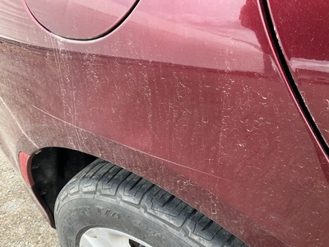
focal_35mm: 29
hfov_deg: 61.7
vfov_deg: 48.2
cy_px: 124
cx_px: 164
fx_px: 276
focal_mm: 3
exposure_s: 1/239
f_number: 1.8
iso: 20
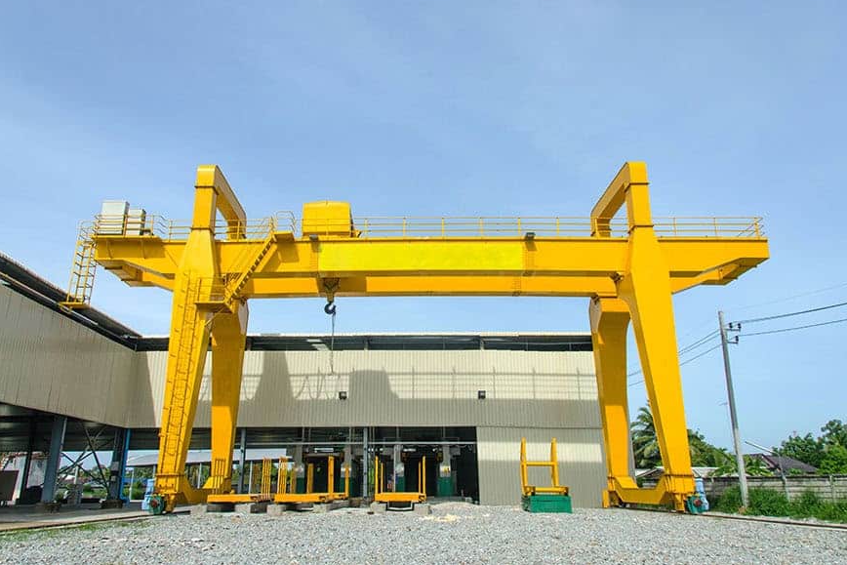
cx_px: 421
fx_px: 659
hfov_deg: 65.5
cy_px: 277
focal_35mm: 28
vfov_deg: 46.4
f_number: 6.3
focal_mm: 18
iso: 100
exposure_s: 1/1000
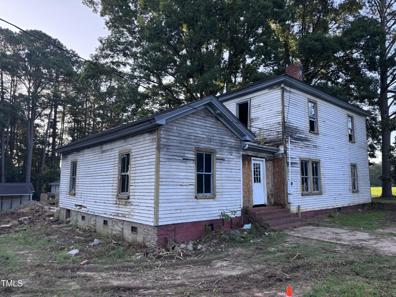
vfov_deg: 56.8
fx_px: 275
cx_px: 198
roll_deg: +0.8
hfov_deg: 71.6
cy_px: 148
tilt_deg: +7.4
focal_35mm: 24
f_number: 1.78
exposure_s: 1/383
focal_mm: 6.76
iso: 80
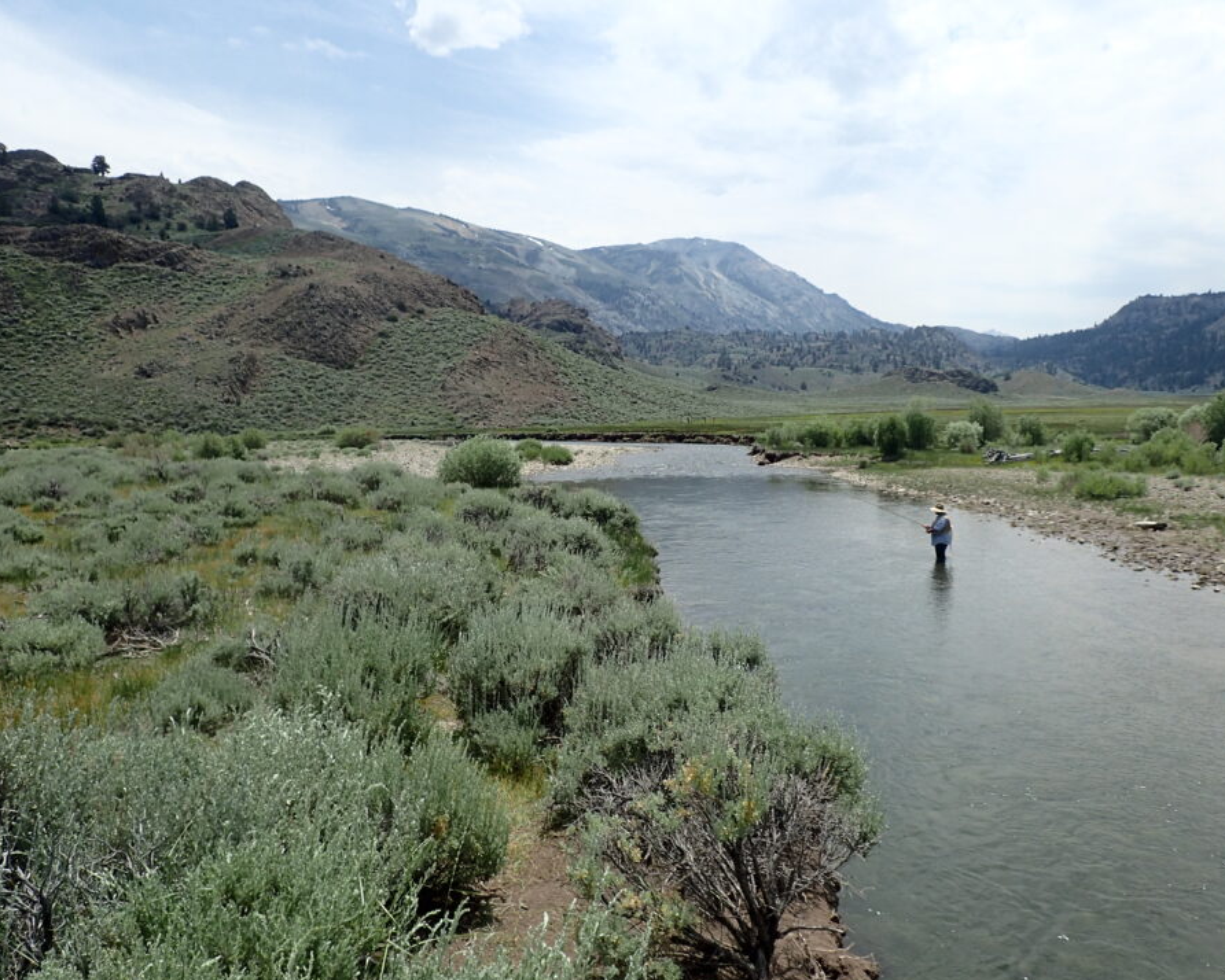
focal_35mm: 28
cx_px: 673
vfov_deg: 51.5
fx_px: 1015
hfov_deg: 62.1
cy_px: 461
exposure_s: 1/200
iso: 100
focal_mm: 4.5
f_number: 8
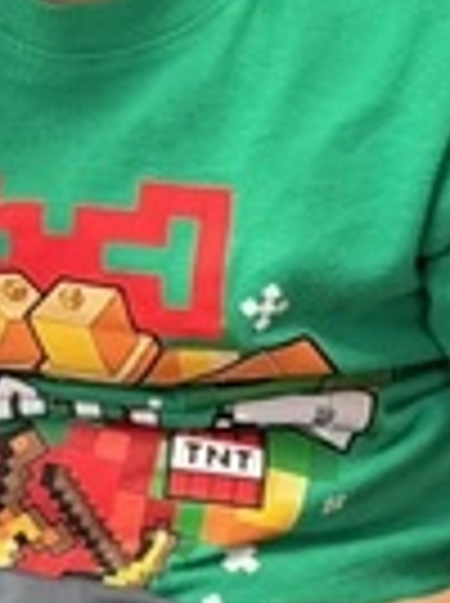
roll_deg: -3.2
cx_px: 846
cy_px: 806
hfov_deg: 5.9
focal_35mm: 245
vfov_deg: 8.0
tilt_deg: -31.5
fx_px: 4260
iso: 320
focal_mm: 6.93
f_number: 1.8
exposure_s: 1/60
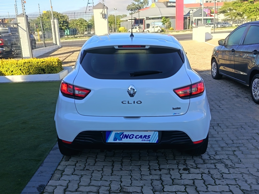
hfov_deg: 51.4
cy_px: 97
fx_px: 269
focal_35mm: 36
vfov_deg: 39.7
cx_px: 130
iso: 100
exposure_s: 1/270
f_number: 1.75
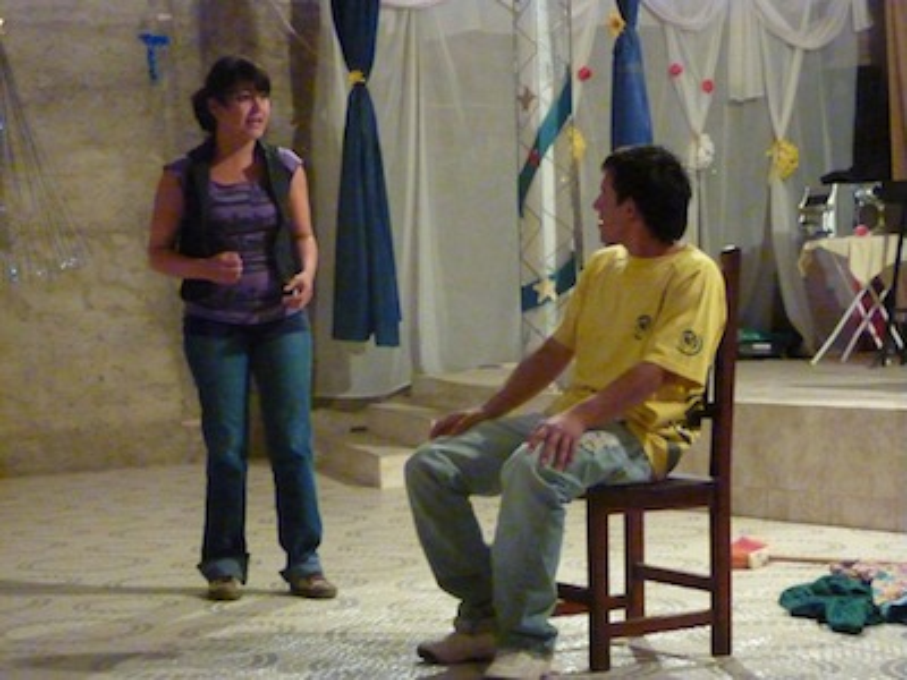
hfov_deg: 25.0
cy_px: 340
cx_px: 454
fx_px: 2044
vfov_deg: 18.9
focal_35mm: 78
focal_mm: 12.8
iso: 1600
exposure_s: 1/15
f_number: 4.2
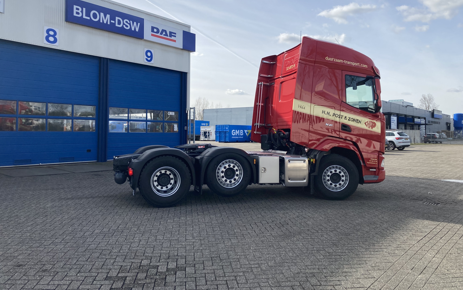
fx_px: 379
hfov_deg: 62.9
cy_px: 120
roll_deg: -0.6
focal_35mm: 30
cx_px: 233
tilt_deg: +3.5
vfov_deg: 41.7
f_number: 1.8
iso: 20
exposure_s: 1/2000
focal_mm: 3.99
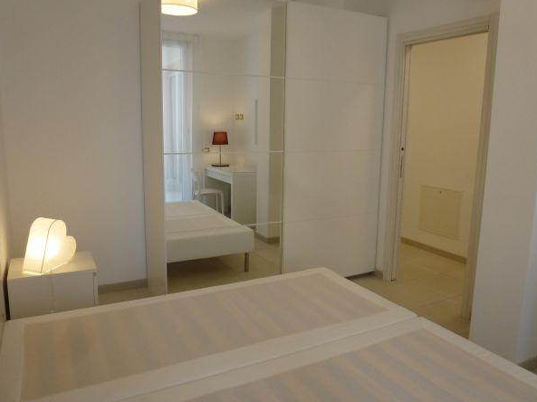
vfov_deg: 51.3
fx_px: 419
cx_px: 266
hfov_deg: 65.4
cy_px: 192
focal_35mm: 27
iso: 160
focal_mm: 4.3
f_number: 3.3
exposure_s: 1/60
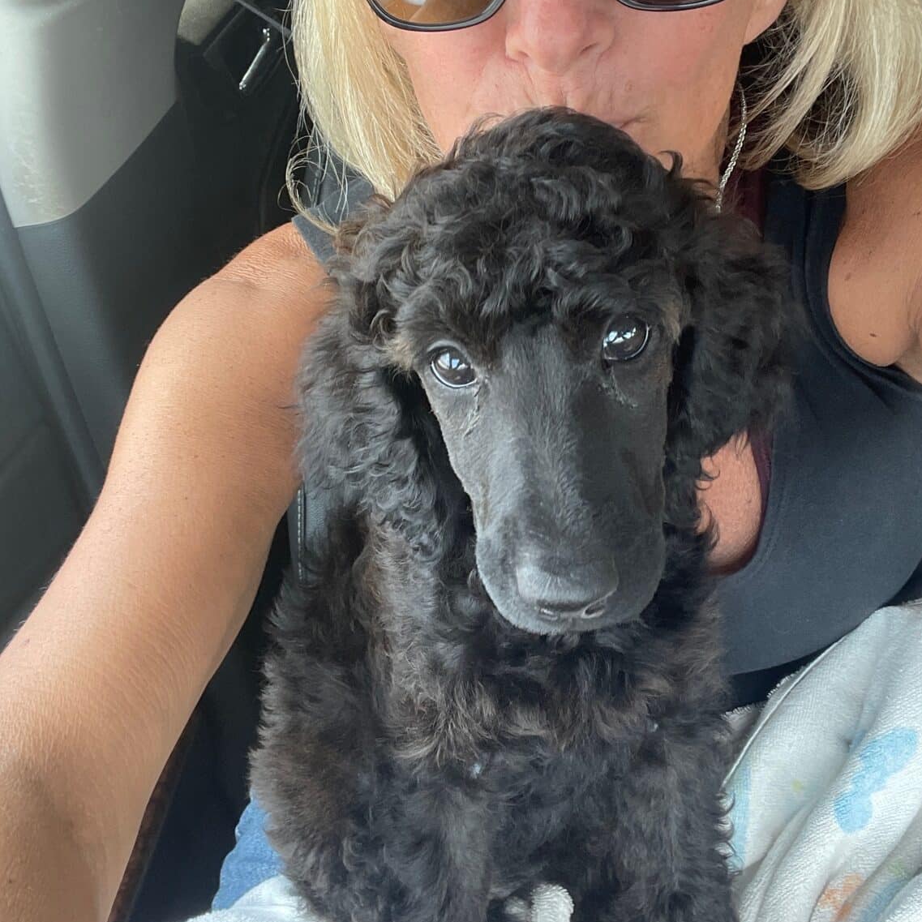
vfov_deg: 46.0
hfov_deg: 46.0
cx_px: 469
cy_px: 405
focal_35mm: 36
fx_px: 1085
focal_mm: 2.71
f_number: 2.2
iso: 100
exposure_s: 1/105
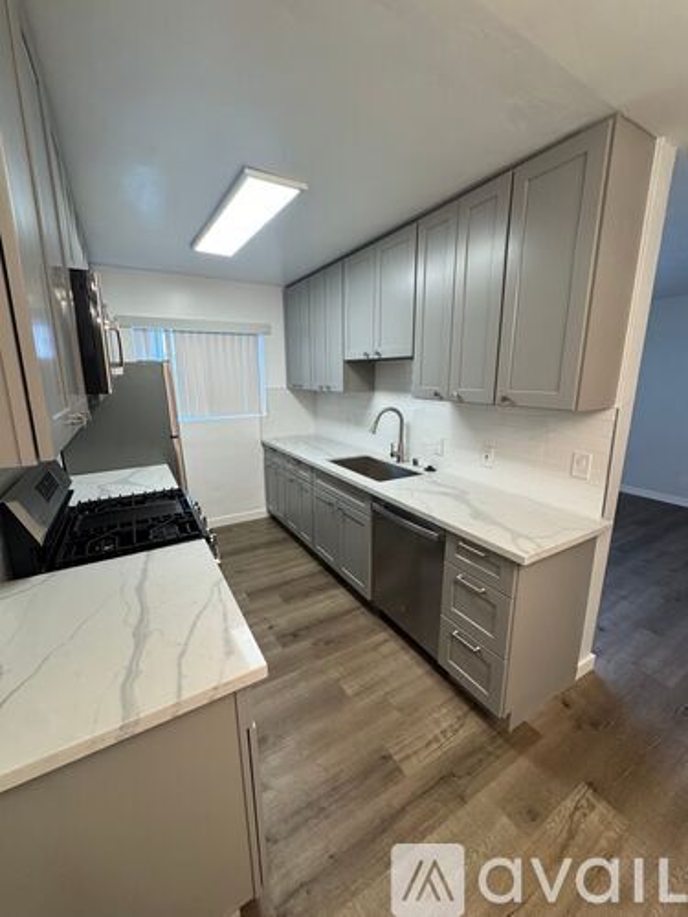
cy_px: 458
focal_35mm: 14
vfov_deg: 102.1
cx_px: 344
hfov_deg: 85.7
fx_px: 371
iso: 200
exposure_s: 1/120
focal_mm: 2.22
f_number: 2.2
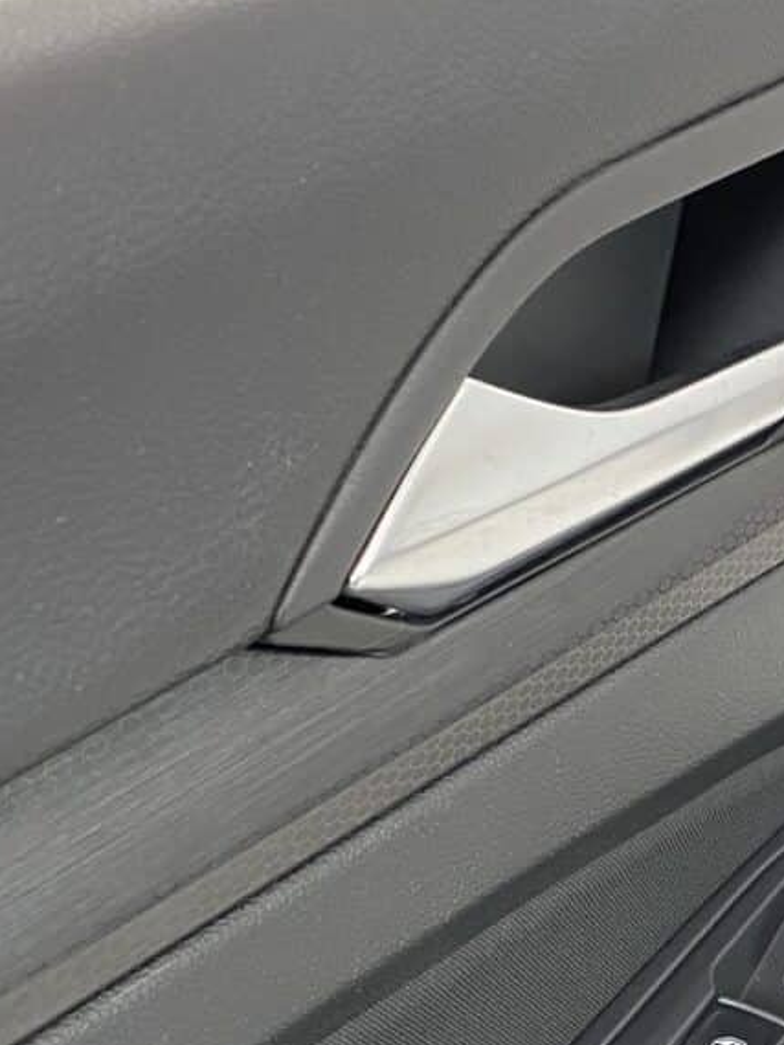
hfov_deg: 21.5
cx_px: 700
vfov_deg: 26.8
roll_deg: +1.3
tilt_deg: -40.9
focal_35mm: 67
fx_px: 2023
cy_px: 1127
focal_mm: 4.25
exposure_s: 1/50
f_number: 1.8
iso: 125
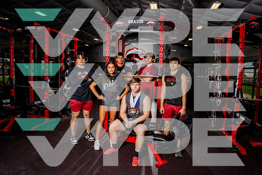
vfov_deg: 55.1
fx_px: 167
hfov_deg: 76.1
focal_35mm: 23
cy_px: 88
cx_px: 131
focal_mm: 23
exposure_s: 1/250
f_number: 8
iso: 100
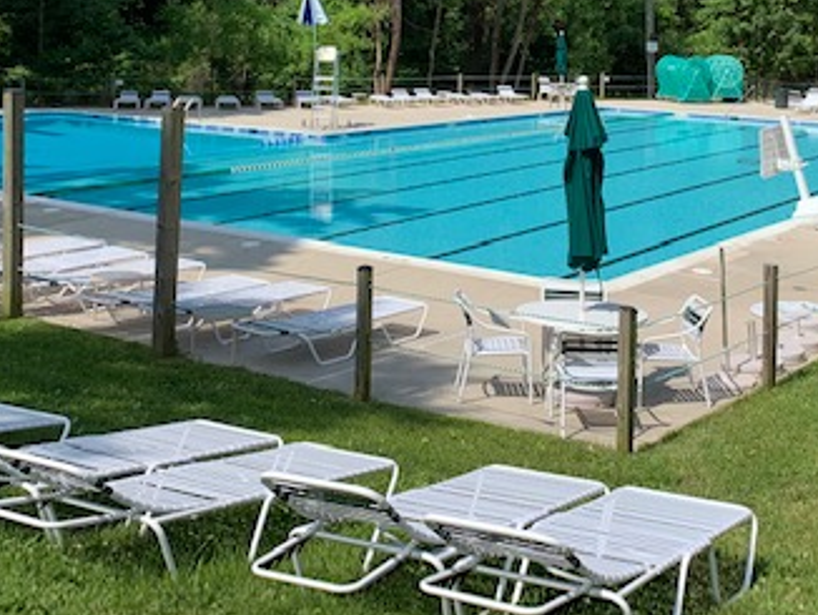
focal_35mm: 51
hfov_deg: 37.3
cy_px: 40
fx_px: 1206
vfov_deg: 27.4
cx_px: 492
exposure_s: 1/2160
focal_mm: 4.25
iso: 25
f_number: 1.8
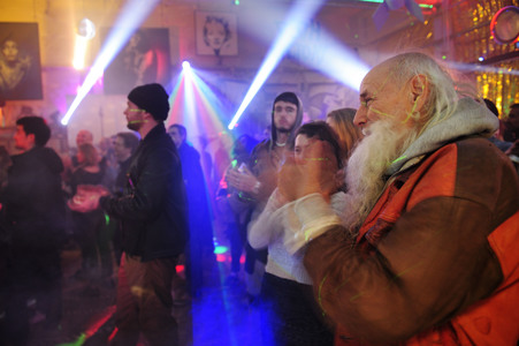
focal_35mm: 24
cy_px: 173
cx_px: 260
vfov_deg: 53.1
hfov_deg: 73.8
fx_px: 346
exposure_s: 1/6
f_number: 2.8
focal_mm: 24
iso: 1250
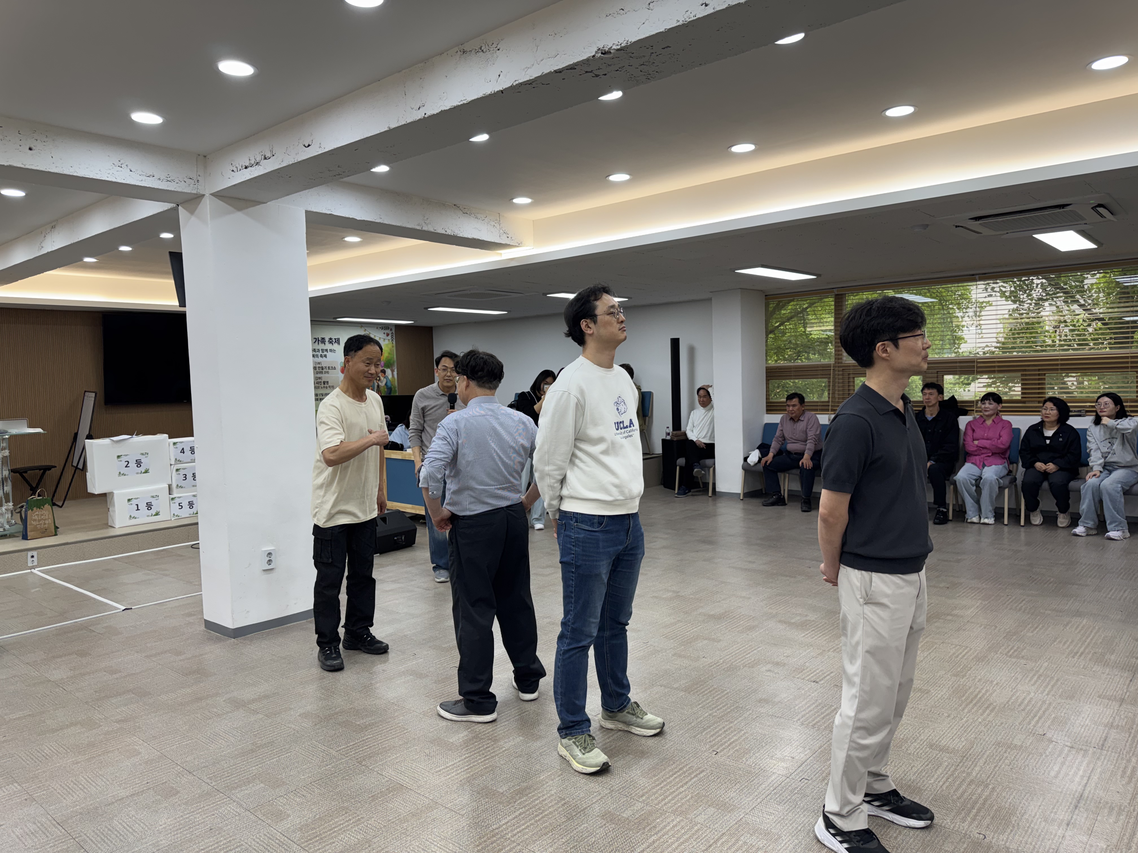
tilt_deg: -3.2
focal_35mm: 24
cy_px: 426
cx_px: 569
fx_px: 789
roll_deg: +1.2
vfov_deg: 56.8
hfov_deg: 71.6
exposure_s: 1/120
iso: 64
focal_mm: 6.76
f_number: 1.78
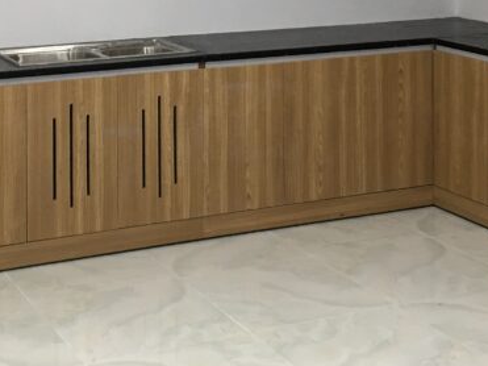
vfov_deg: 17.5
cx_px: 188
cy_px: -87
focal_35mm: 80
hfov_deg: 24.4
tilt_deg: -1.1
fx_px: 1127
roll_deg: +0.2
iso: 40
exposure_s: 1/17
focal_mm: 4.15
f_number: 2.2
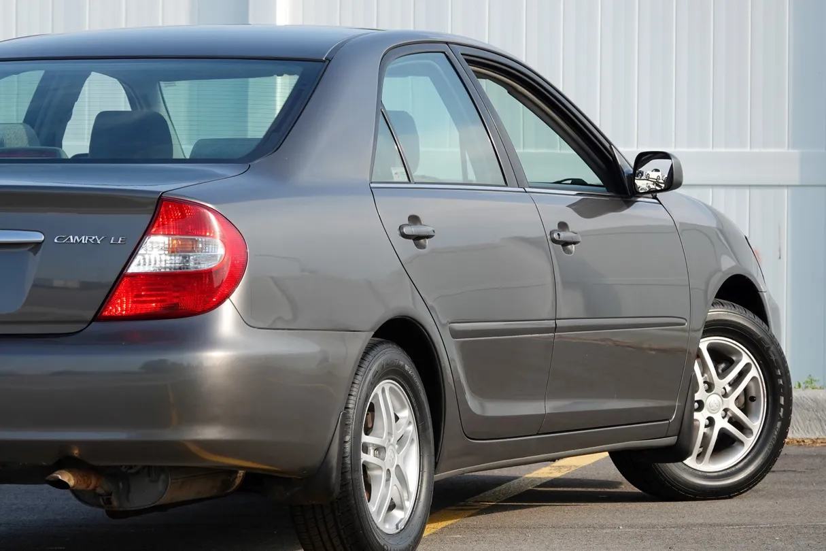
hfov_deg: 7.4
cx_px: 413
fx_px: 6355
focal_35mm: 277
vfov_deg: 5.0
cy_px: 276
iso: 100
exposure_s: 1/320
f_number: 4
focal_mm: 101.58
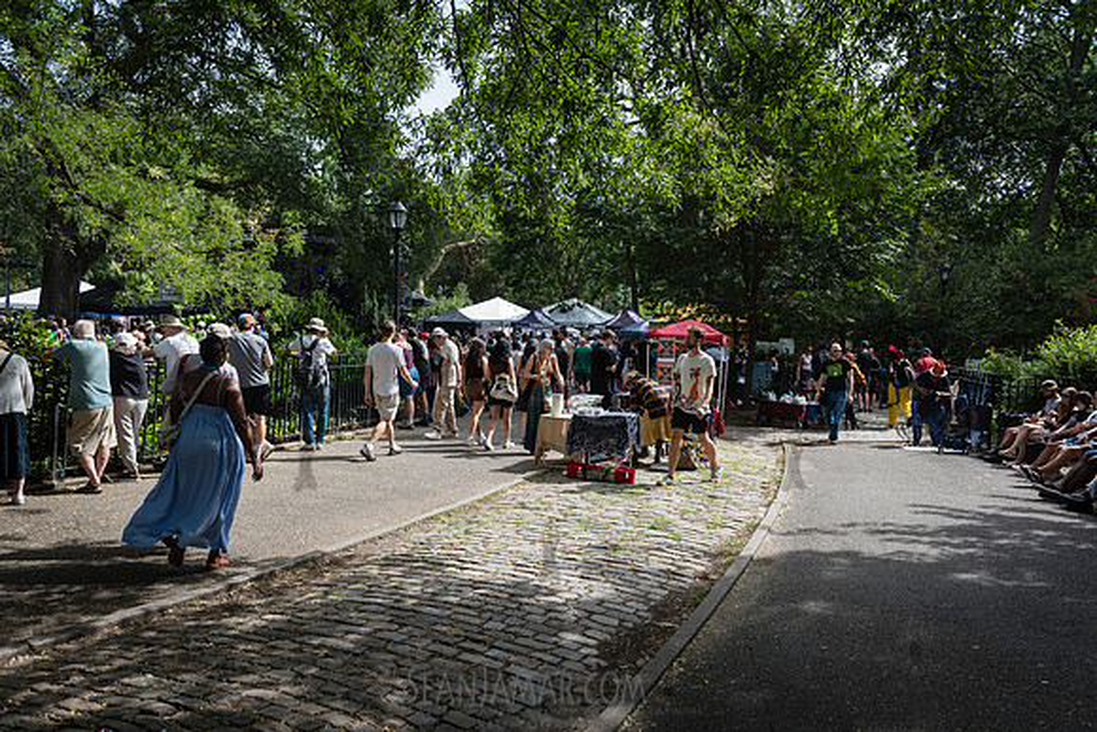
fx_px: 884
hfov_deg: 63.6
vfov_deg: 45.0
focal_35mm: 29
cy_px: 366
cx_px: 548
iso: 200
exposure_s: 1/800
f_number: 4
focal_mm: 29
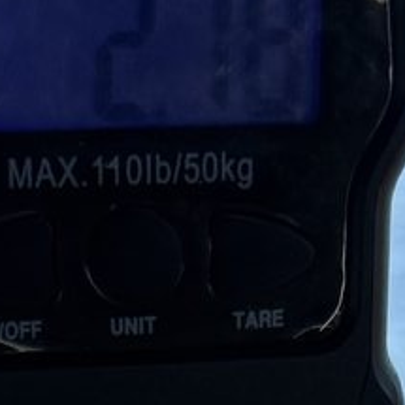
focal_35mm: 189
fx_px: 2502
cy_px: 1070
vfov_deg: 8.3
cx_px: 215
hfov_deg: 9.3
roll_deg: +0.1
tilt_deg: -26.6
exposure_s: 1/1901
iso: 100
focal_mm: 6.76
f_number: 1.78
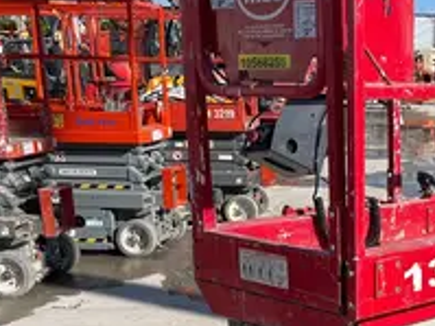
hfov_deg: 25.6
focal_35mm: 72
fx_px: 904
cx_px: 446
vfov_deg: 20.1
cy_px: 283
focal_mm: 5.1
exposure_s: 1/4149
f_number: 1.6
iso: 50
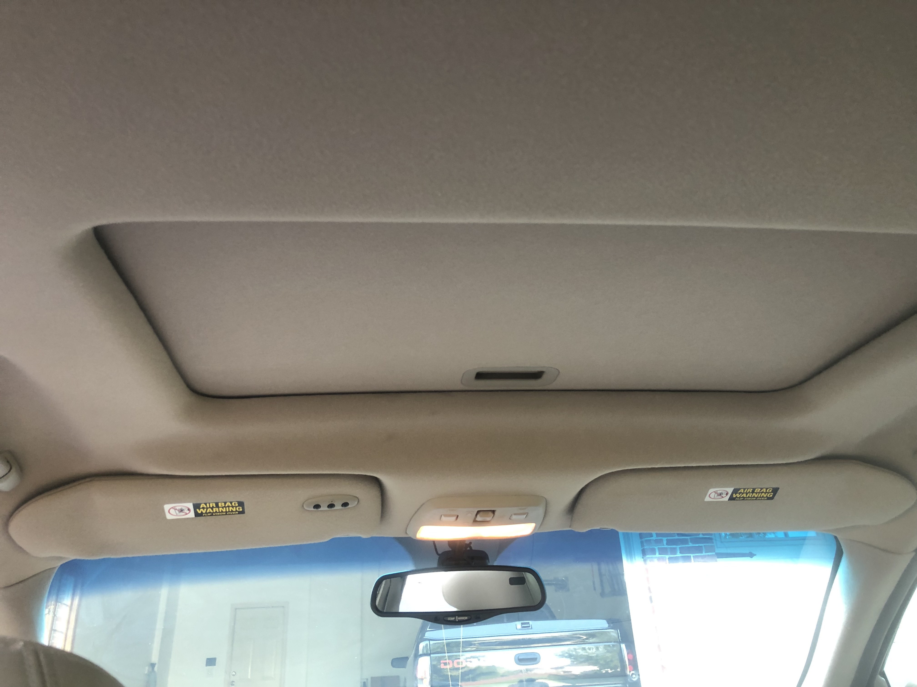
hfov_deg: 63.4
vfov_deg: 49.7
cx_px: 458
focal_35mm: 28
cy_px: 344
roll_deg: +3.3
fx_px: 742
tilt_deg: +26.4
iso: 40
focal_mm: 3.99
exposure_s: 1/15
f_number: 1.8
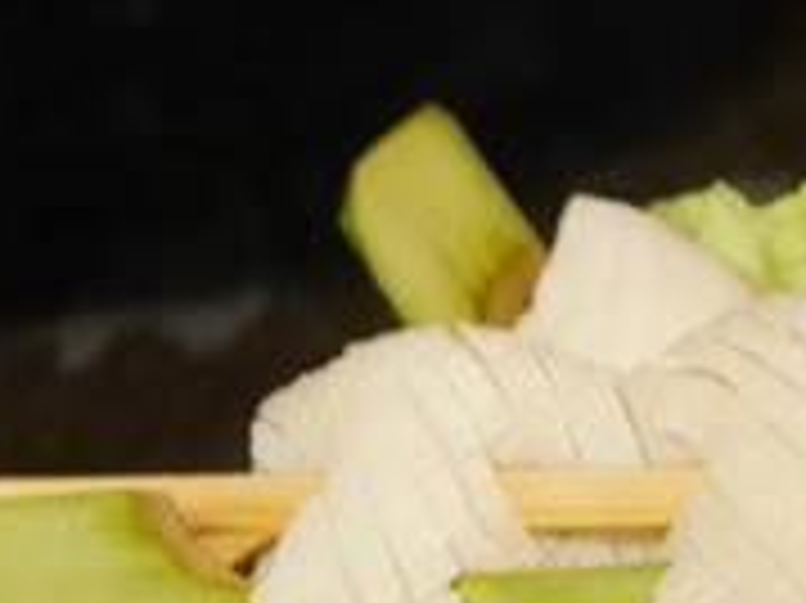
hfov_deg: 10.0
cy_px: -266
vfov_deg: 8.6
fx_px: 3909
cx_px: 2053
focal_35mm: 168
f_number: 4
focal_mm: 15
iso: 1250
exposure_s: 1/60
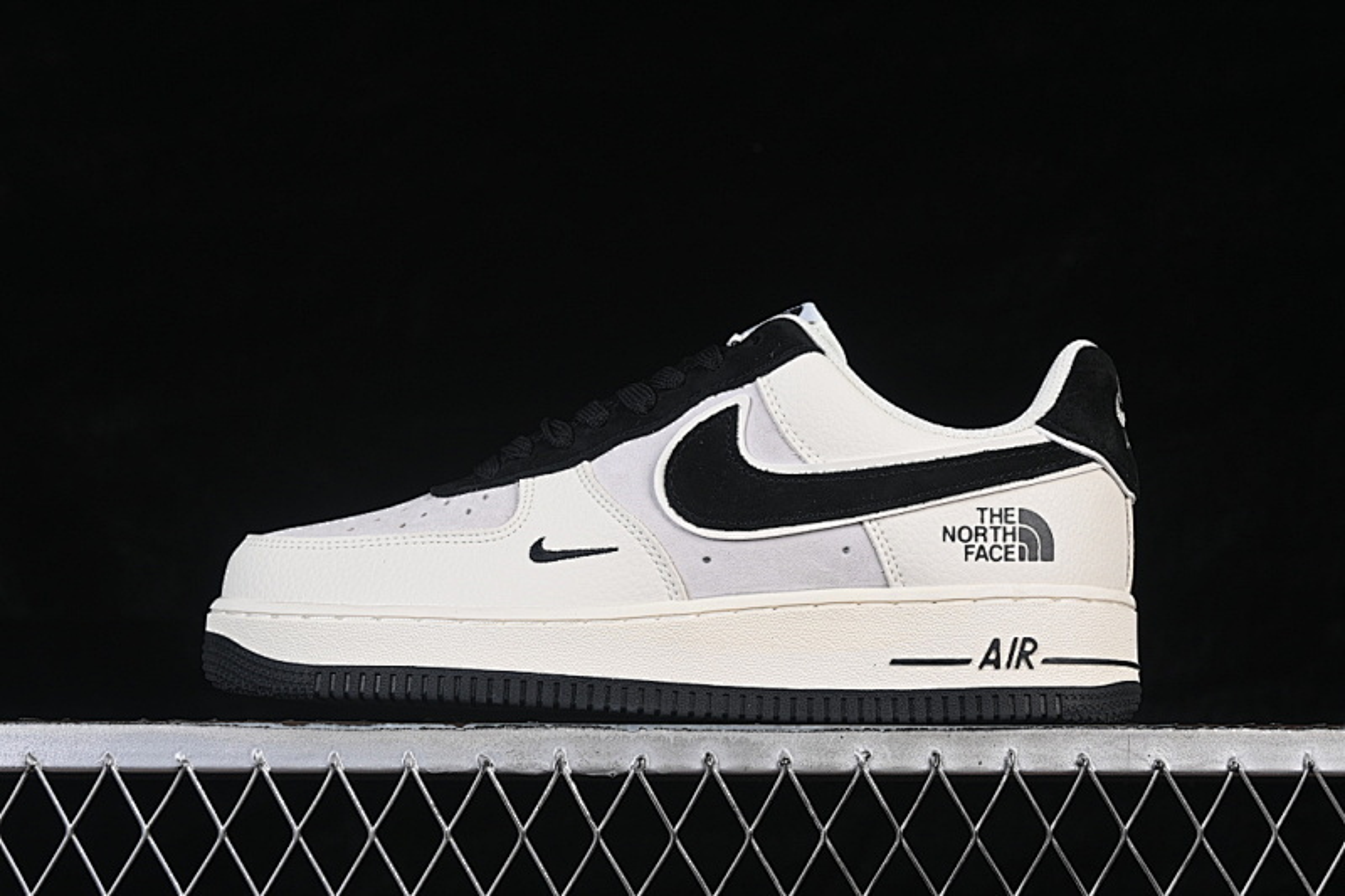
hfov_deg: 27.0
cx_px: 672
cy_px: 448
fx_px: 2801
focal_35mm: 75
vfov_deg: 18.2
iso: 160
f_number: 8
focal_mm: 50
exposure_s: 1/80
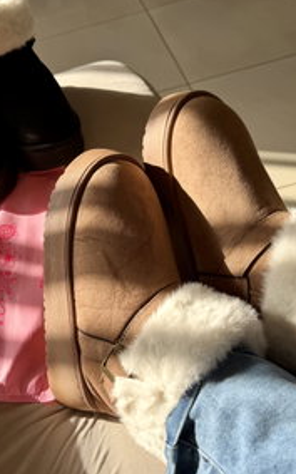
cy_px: 245
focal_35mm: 36
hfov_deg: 34.2
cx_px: 57
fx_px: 464
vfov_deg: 54.0
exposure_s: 1/1855
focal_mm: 6.76
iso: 80
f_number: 1.78
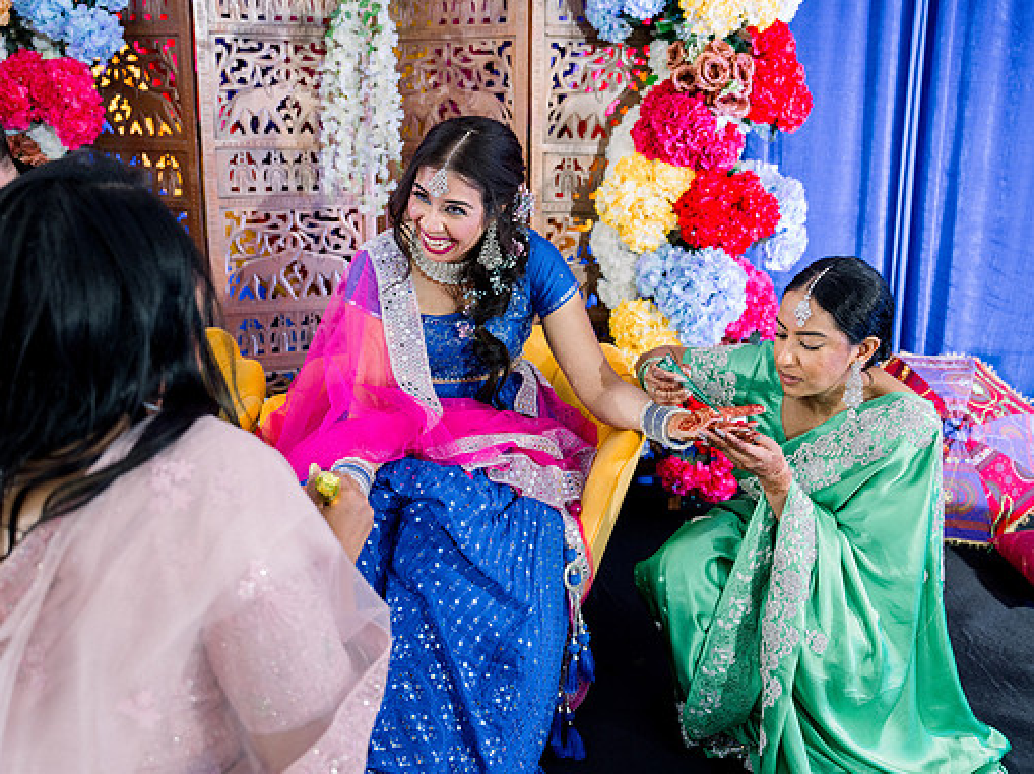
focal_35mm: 34
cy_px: 387
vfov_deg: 41.7
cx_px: 520
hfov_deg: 54.0
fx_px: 1015
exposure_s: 1/125
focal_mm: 31
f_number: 2.8
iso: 1250
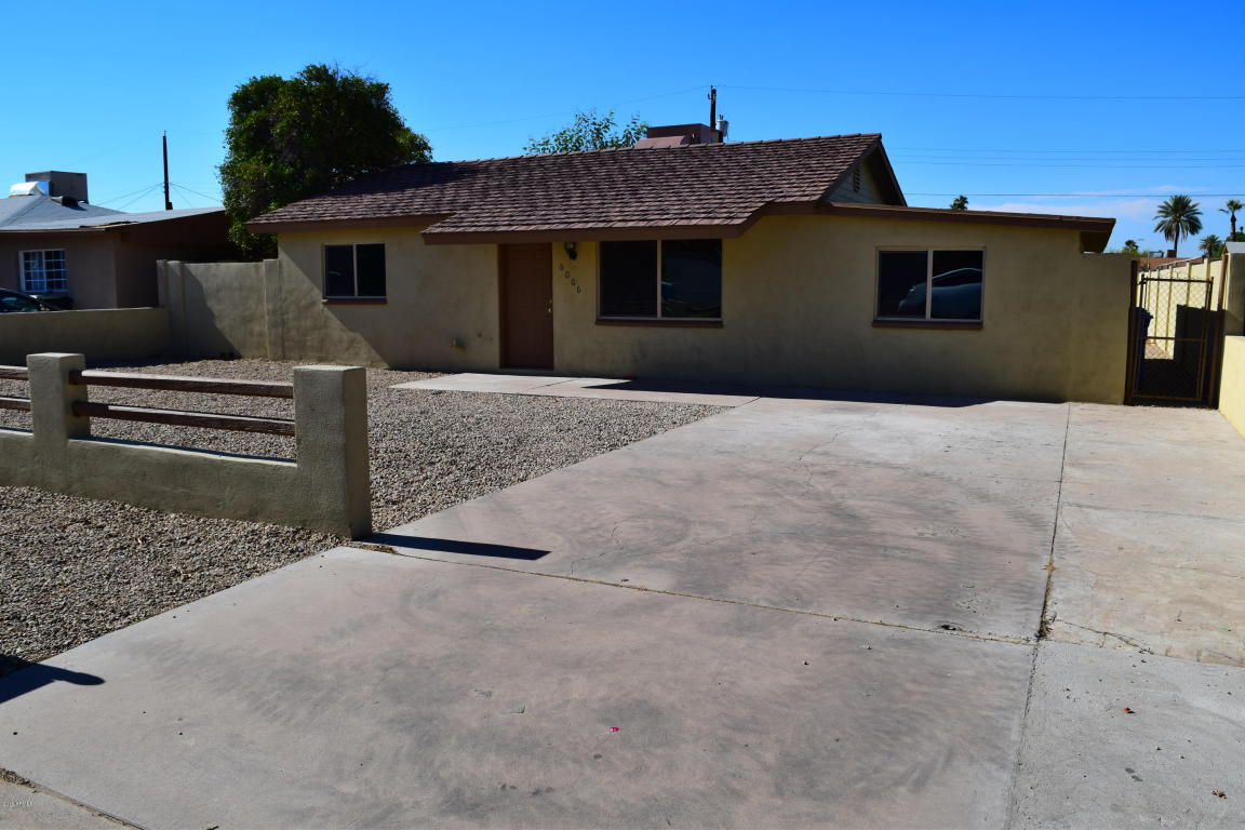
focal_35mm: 27
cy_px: 415
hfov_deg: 67.4
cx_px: 622
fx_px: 934
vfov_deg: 47.9
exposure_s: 1/250
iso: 100
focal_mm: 18
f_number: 8
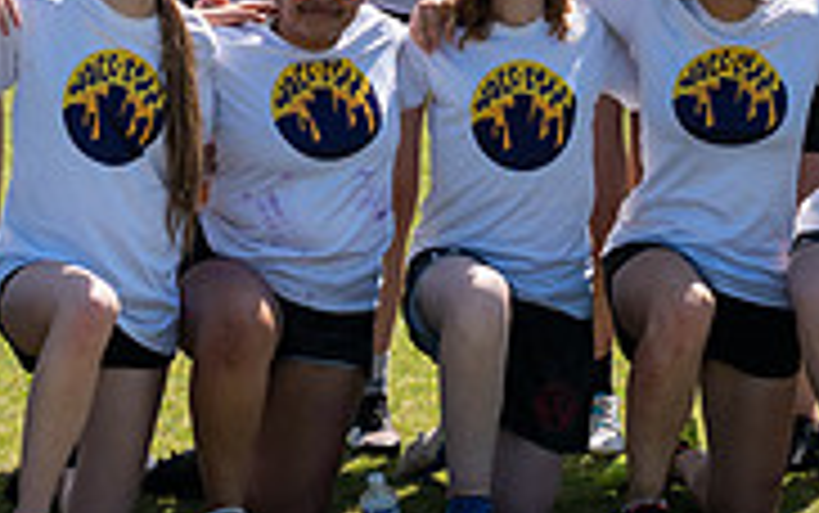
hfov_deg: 11.5
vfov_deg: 7.1
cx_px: 140
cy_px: -153
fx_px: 4065
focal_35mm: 182
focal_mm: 48
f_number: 5.6
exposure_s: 1/2000
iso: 450
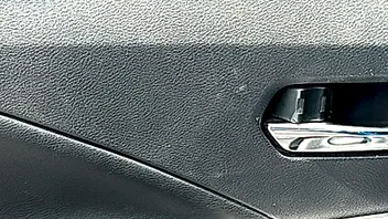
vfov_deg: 13.1
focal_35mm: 91
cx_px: 250
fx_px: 936
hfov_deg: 23.3
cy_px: 227
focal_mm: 6.86
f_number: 1.78
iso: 100
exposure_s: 1/430
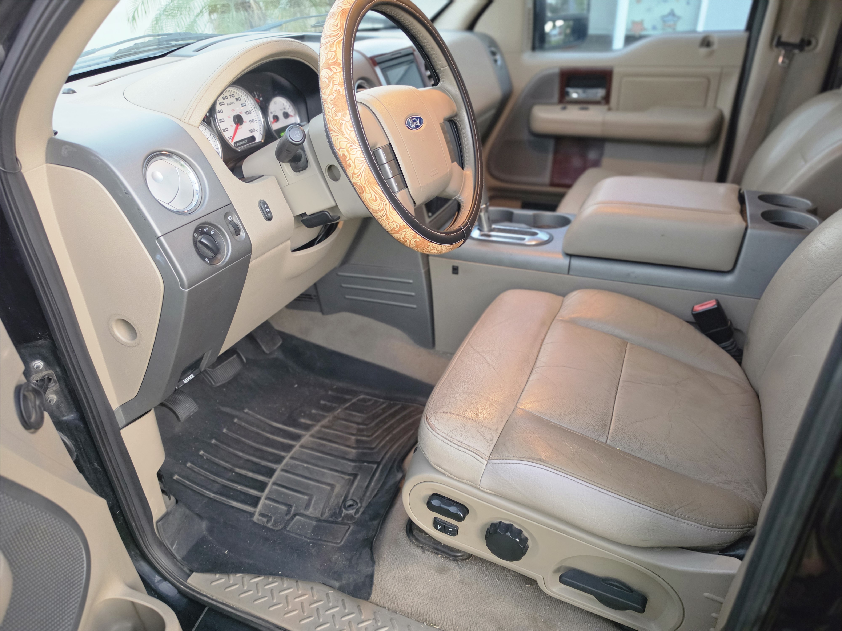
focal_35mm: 23
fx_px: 559
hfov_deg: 73.9
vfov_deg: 58.9
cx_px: 421
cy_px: 316
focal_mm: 6.5
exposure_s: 1/120
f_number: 1.4
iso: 800
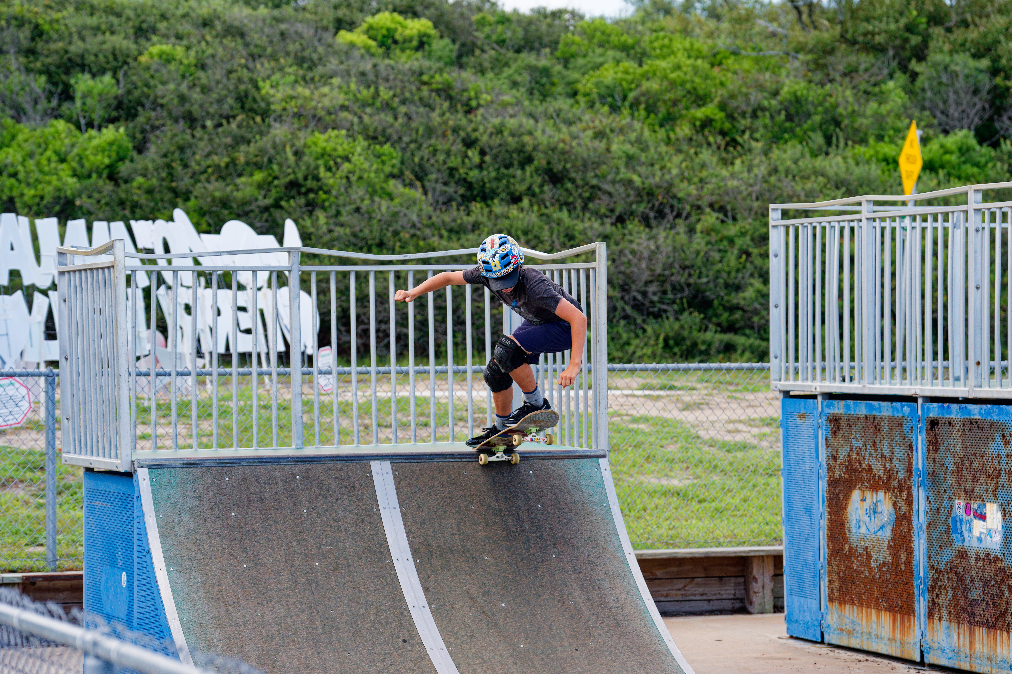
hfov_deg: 18.9
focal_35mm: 108
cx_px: 506
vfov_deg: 12.7
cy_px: 337
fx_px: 3036
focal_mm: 108
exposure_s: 1/1000
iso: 250
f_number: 4
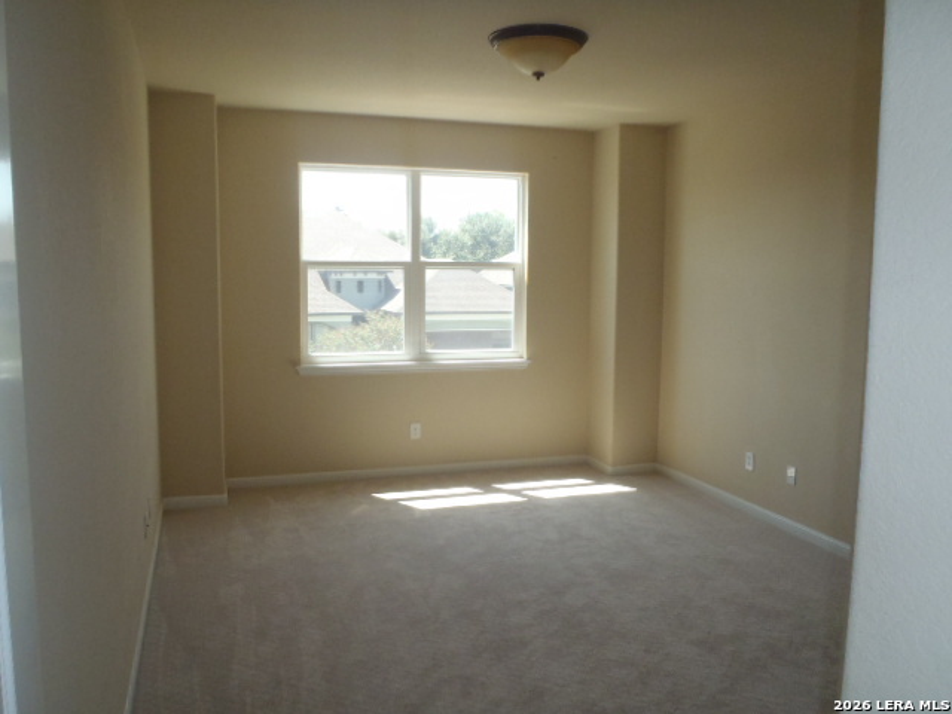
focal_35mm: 28
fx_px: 770
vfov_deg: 49.7
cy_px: 357
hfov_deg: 63.4
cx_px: 476
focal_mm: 5
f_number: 3.9
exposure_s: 1/160
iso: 250
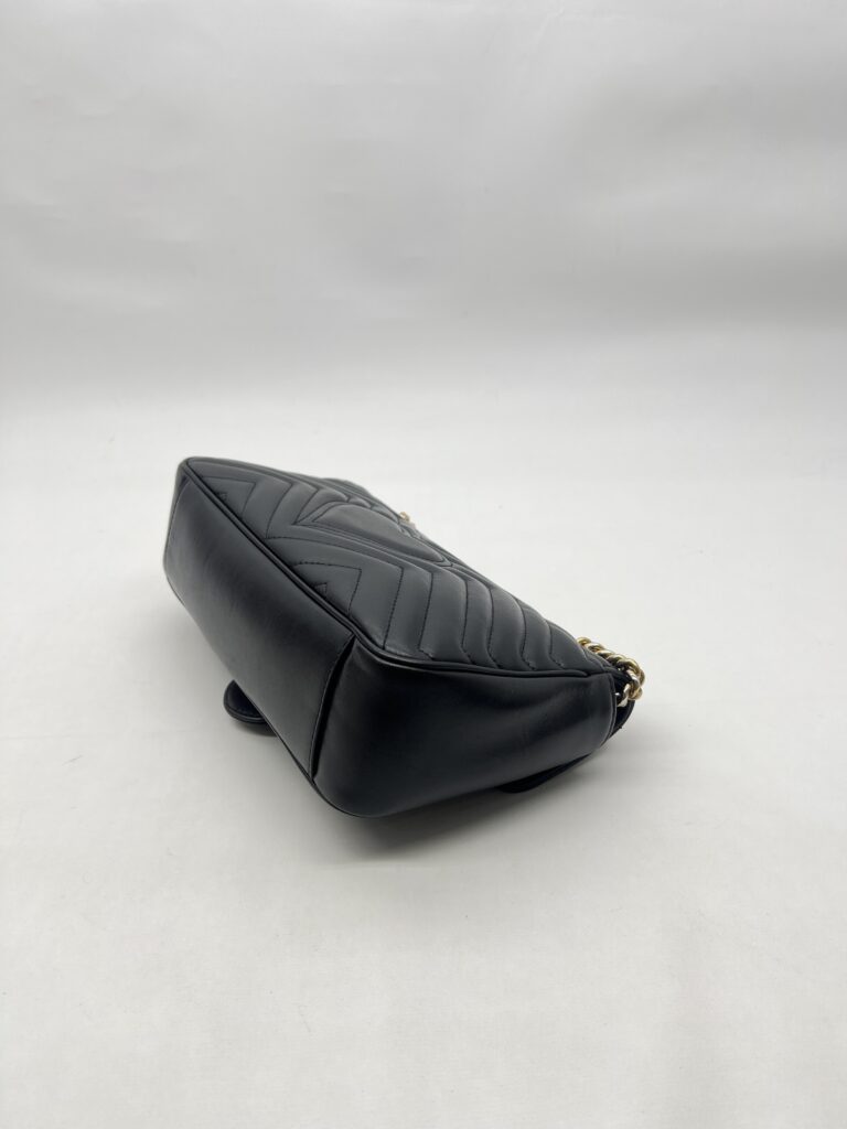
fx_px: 848
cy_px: 564
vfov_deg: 67.3
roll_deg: +0.2
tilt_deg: -25.6
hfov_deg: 53.1
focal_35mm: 26
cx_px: 424
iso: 32
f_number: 1.5
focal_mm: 5.7
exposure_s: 1/129
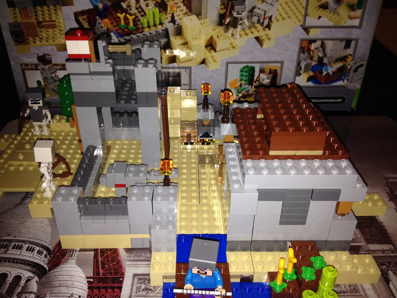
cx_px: 198
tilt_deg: -34.4
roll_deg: -0.2
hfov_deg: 52.6
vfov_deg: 40.7
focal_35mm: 35
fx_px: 401
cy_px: 149
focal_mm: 4.28
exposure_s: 1/37
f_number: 2.4
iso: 50
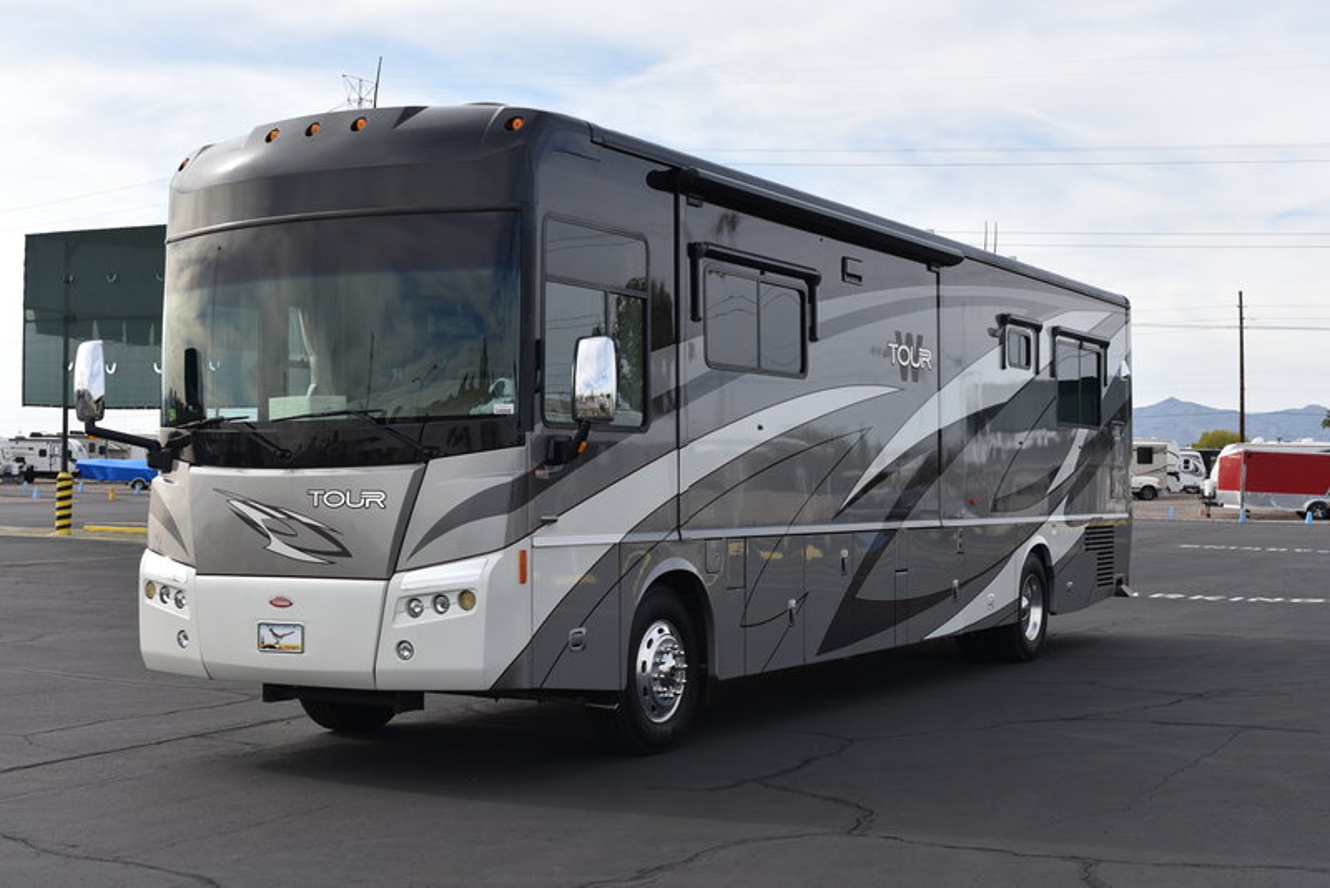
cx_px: 665
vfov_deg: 27.0
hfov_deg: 39.6
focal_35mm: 50
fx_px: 1848
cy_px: 444
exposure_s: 1/320
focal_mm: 50
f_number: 9
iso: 200
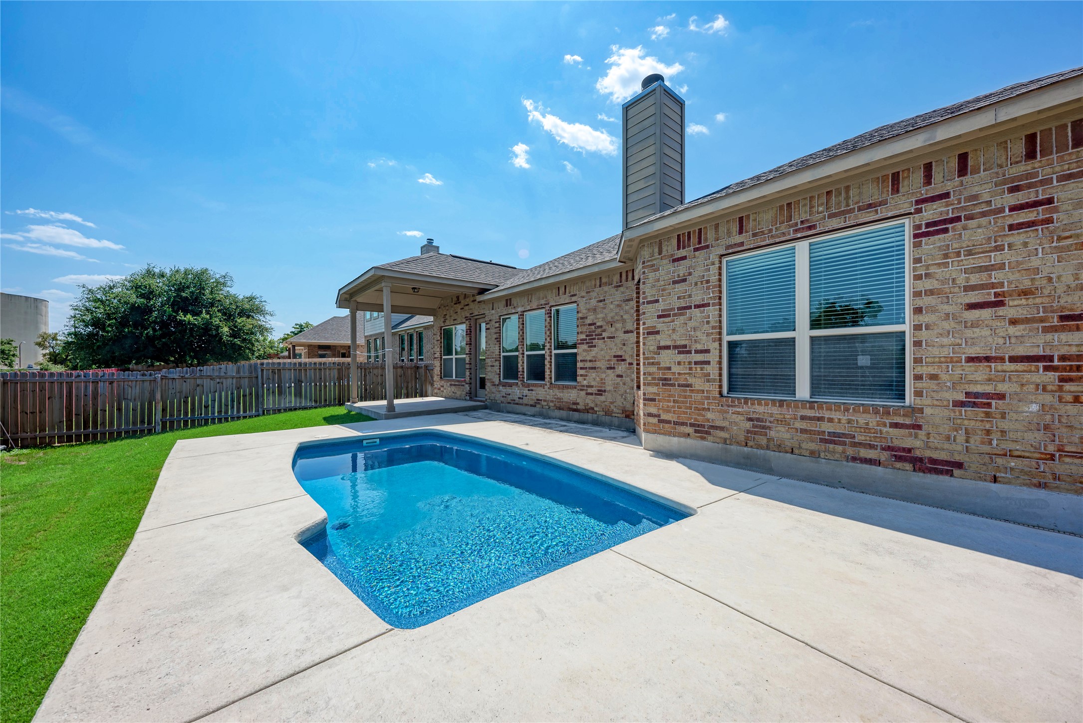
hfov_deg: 108.3
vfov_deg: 85.5
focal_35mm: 13
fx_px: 391
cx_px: 542
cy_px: 362
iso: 200
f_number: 8
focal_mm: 13
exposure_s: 1/2500
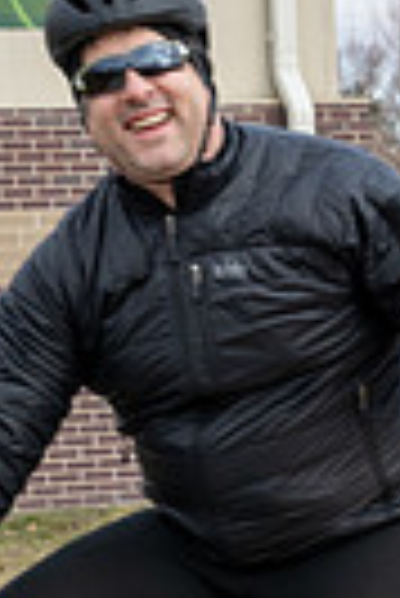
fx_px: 4704
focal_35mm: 283
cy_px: 290
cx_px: 1196
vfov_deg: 7.3
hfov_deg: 4.7
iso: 250
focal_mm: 65
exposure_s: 1/320
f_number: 7.1
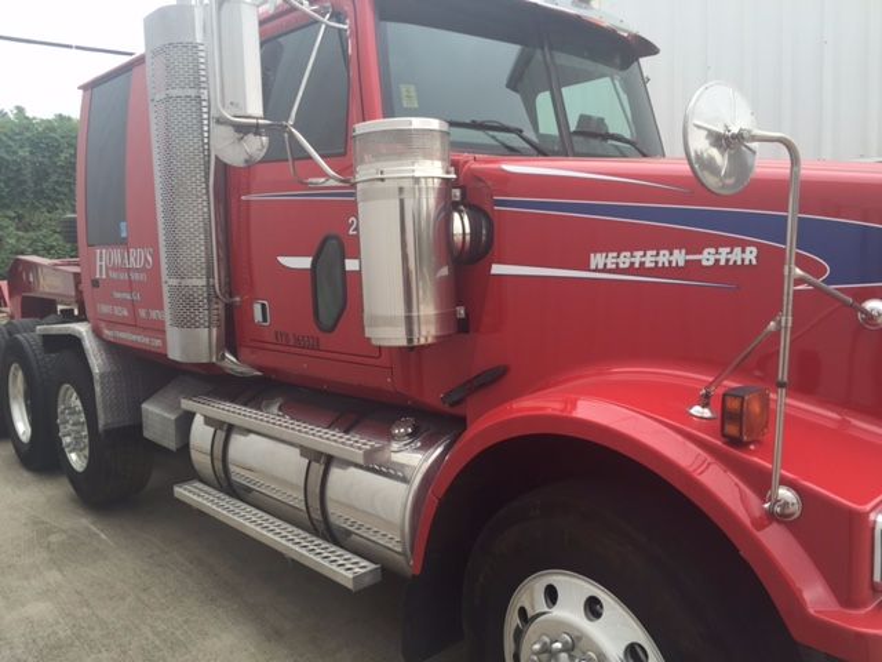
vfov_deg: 48.2
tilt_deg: -8.9
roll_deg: +1.2
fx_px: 739
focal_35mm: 29
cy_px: 331
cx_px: 441
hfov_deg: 61.7
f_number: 2.2
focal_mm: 4.15
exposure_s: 1/152
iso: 32
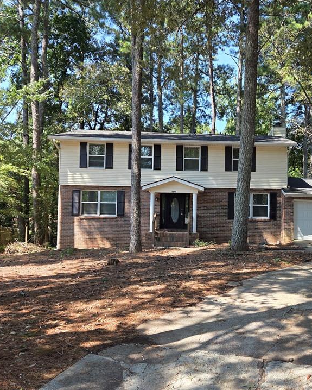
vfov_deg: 55.6
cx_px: 220
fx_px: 369
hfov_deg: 44.8
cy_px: 208
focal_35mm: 32
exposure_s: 1/724
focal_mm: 5.4
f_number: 1.8
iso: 80
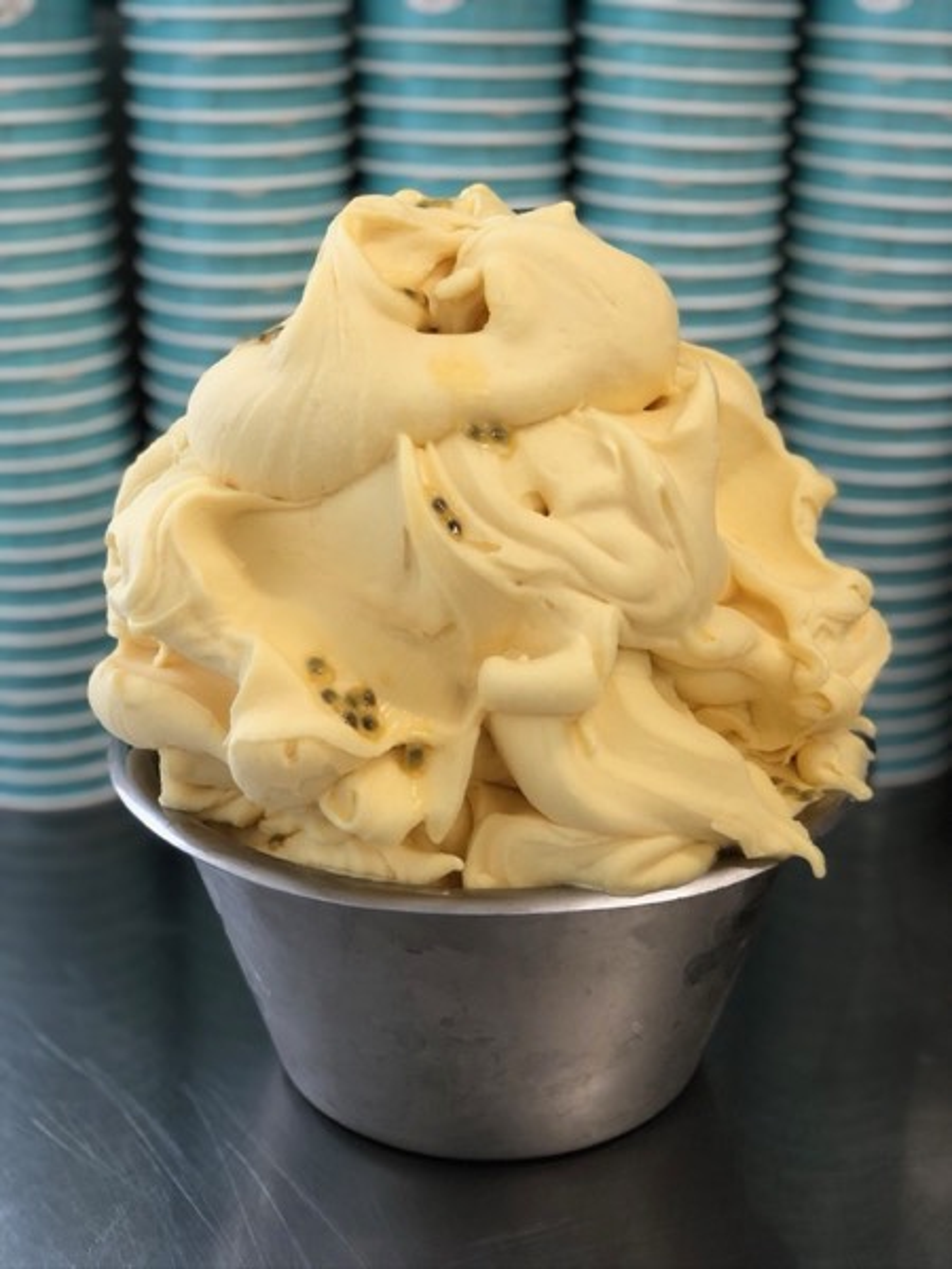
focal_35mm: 52
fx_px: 1907
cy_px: 634
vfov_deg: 36.8
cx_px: 476
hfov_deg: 28.0
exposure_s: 1/50
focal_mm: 6
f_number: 2.4
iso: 50
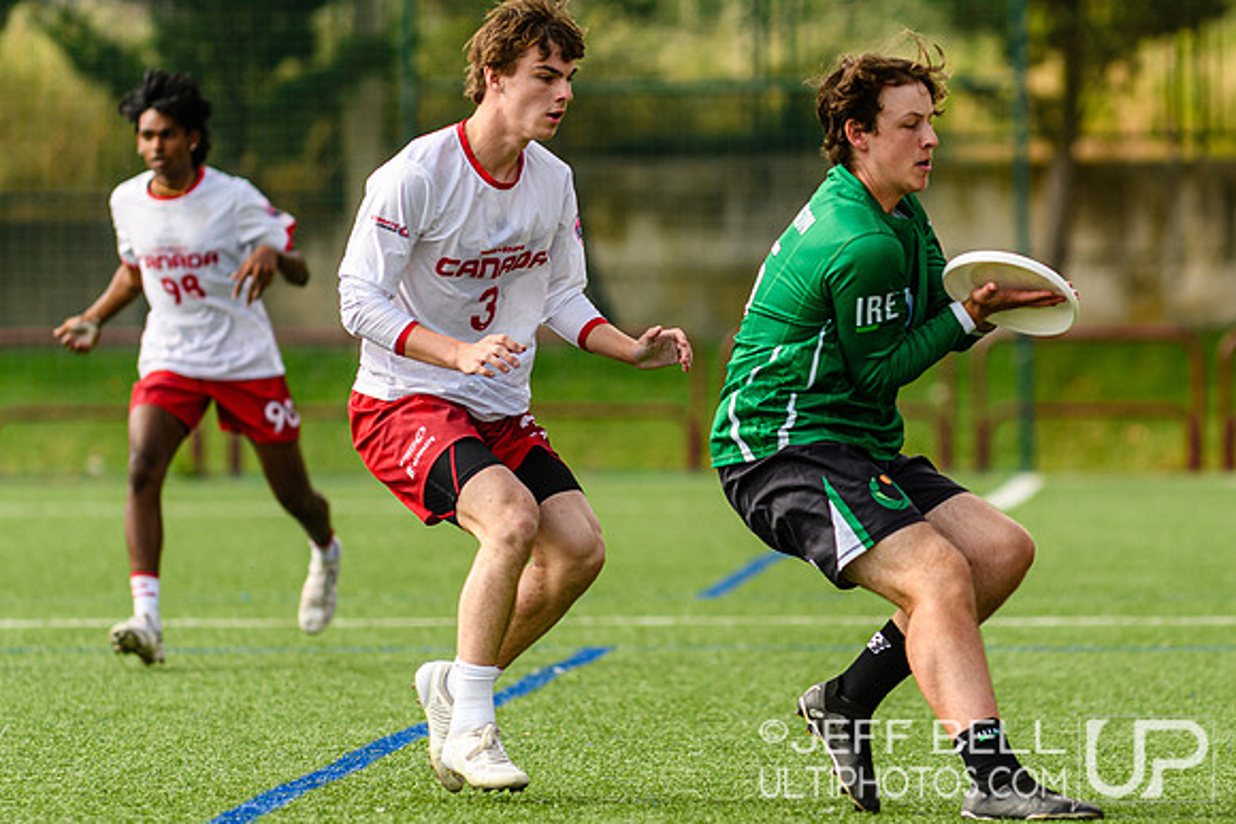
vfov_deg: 3.0
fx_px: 15511
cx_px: 833
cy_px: 204
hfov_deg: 4.6
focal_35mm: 452
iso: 200
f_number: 3.2
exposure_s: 1/1250
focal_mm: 200
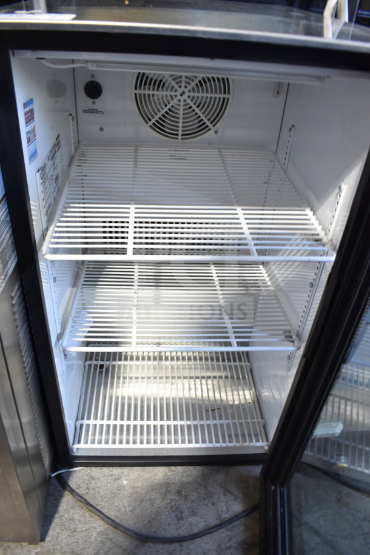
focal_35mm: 27
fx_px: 416
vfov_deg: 67.4
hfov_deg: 47.9
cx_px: 185
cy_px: 278
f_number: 3.5
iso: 1000
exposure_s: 1/30
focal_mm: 18
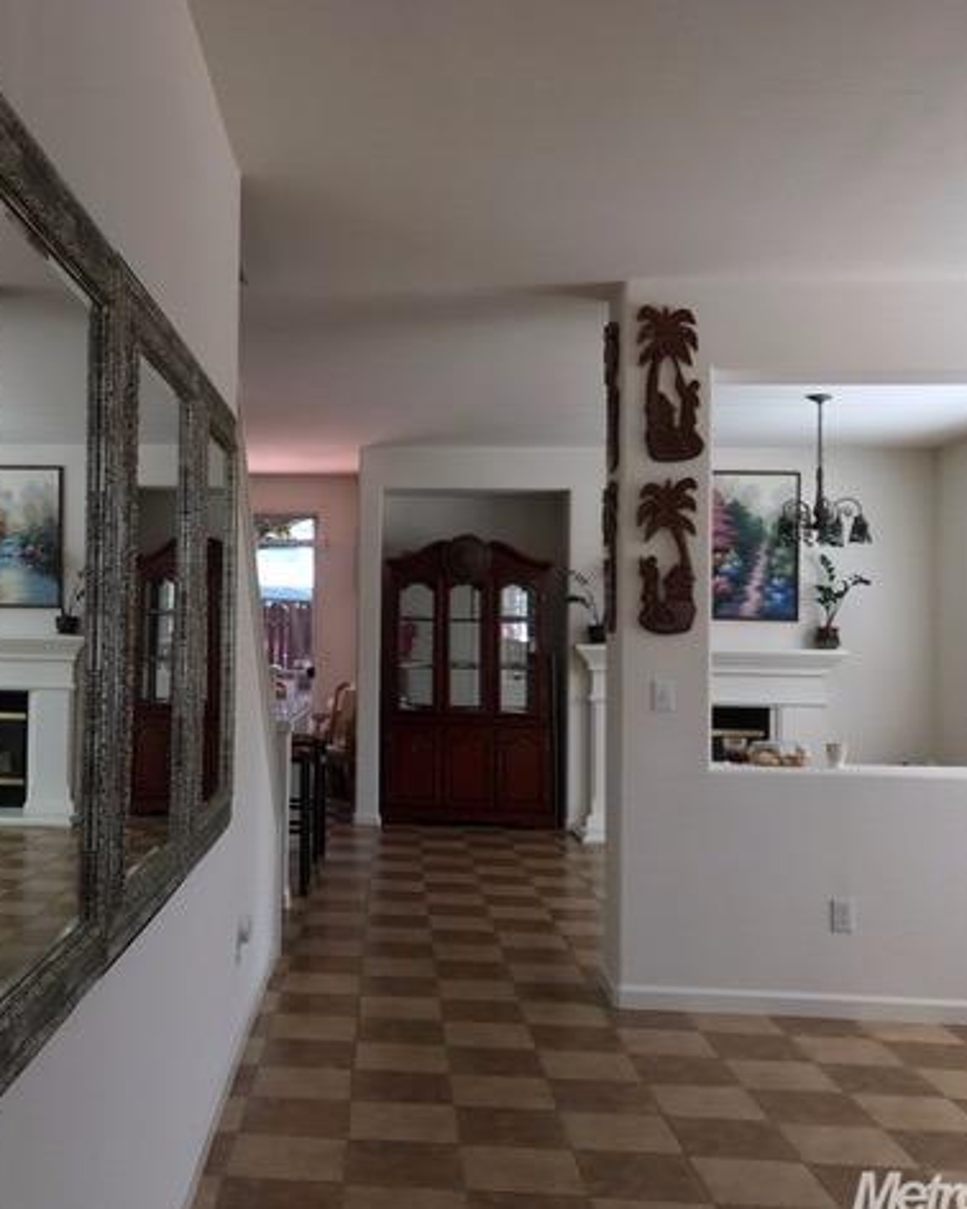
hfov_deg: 39.4
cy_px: 608
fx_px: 1325
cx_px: 289
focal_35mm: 37
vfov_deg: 49.1
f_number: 1.8
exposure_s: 1/120
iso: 32
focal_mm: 3.99
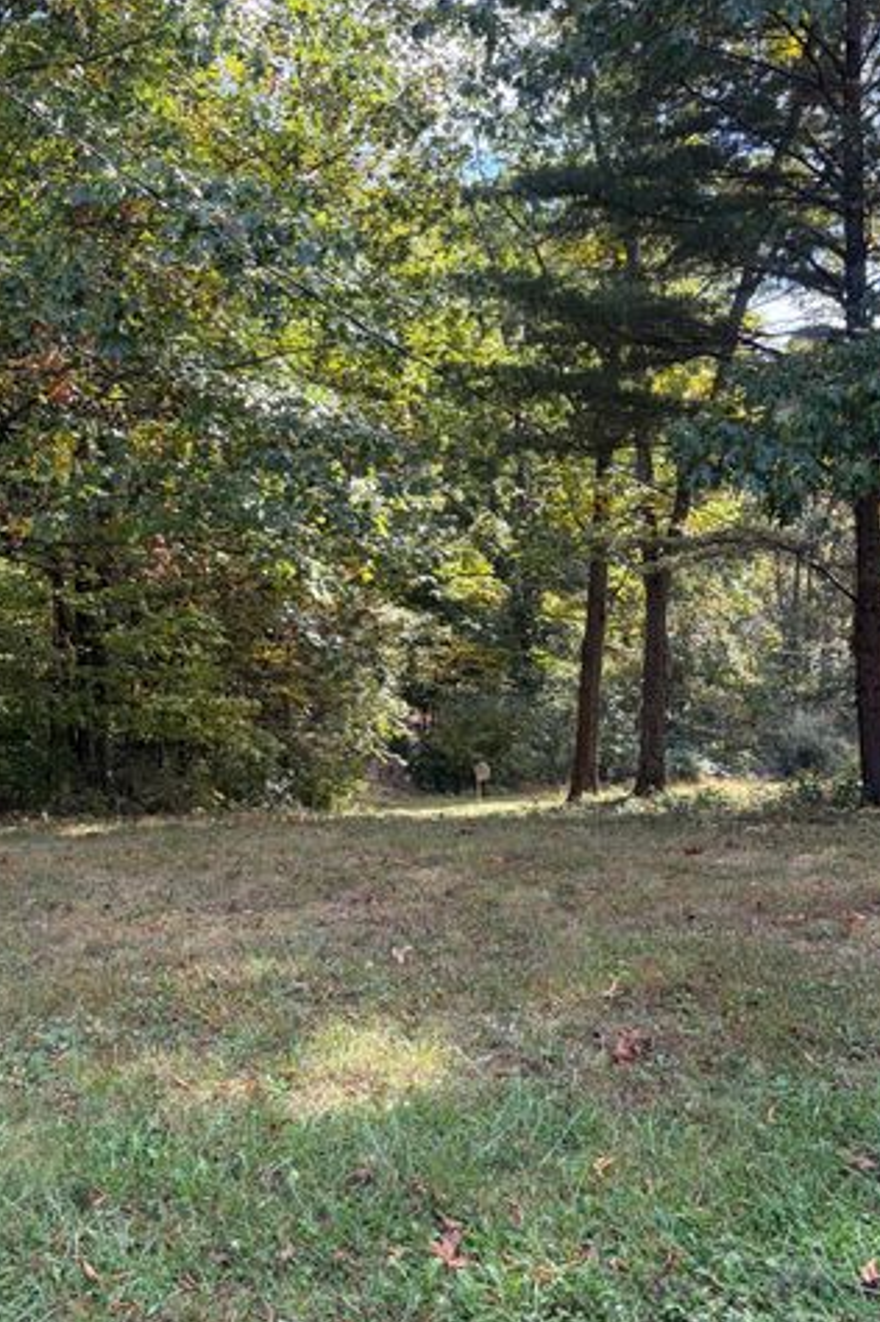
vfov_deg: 50.7
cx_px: 237
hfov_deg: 34.4
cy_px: 628
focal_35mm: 38
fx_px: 1395
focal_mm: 5.96
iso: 64
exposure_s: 1/334
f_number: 1.6
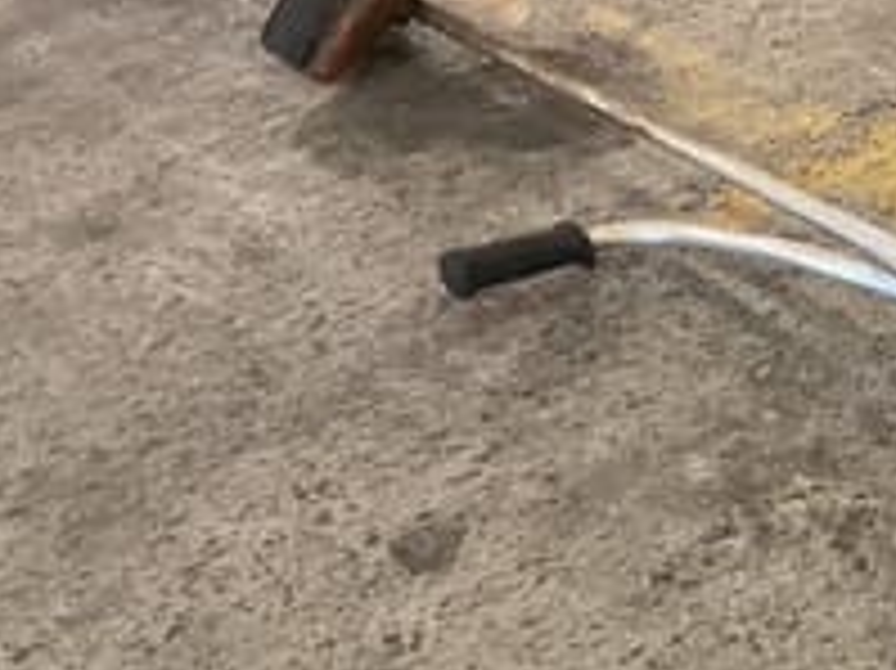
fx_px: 1888
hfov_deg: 24.5
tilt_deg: -34.7
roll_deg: +0.8
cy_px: 371
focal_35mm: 73
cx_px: 1031
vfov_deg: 20.1
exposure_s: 1/30
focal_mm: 3
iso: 400
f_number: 1.8
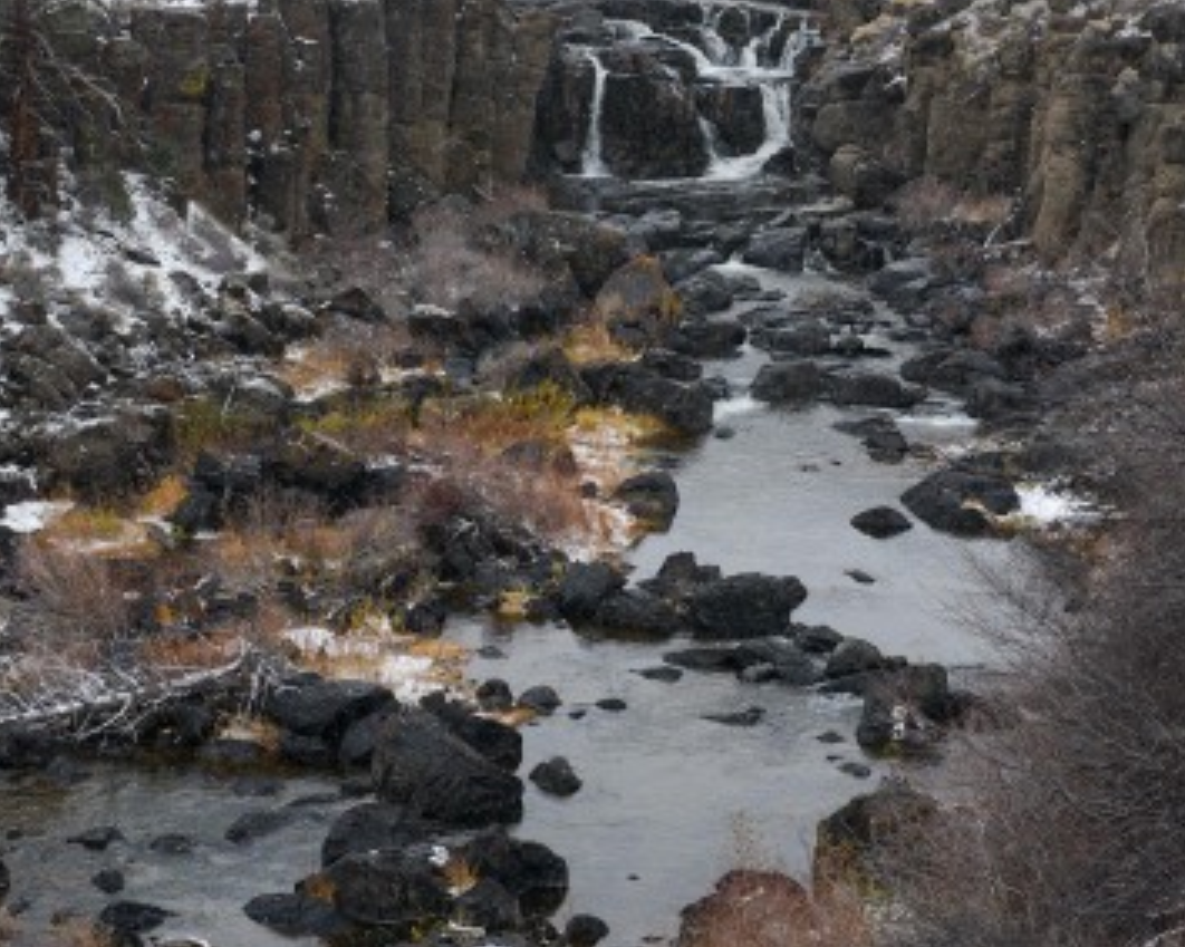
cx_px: 586
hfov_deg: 23.0
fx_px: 2910
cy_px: 462
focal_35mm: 83
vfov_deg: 18.5
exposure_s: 1/80
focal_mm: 58
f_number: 8
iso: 400
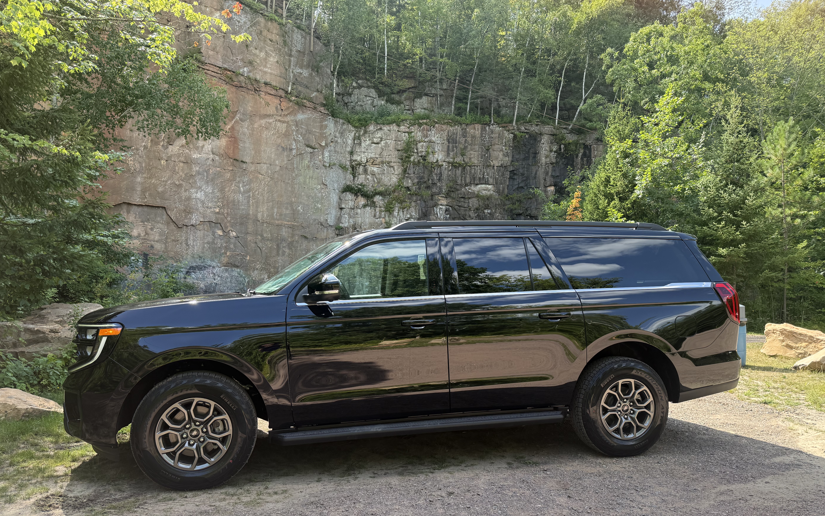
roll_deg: -1.8
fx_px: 585
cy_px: 290
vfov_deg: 47.5
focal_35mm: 26
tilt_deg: +2.4
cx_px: 404
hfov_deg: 70.4
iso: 100
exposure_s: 1/602
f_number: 1.78
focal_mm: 6.76
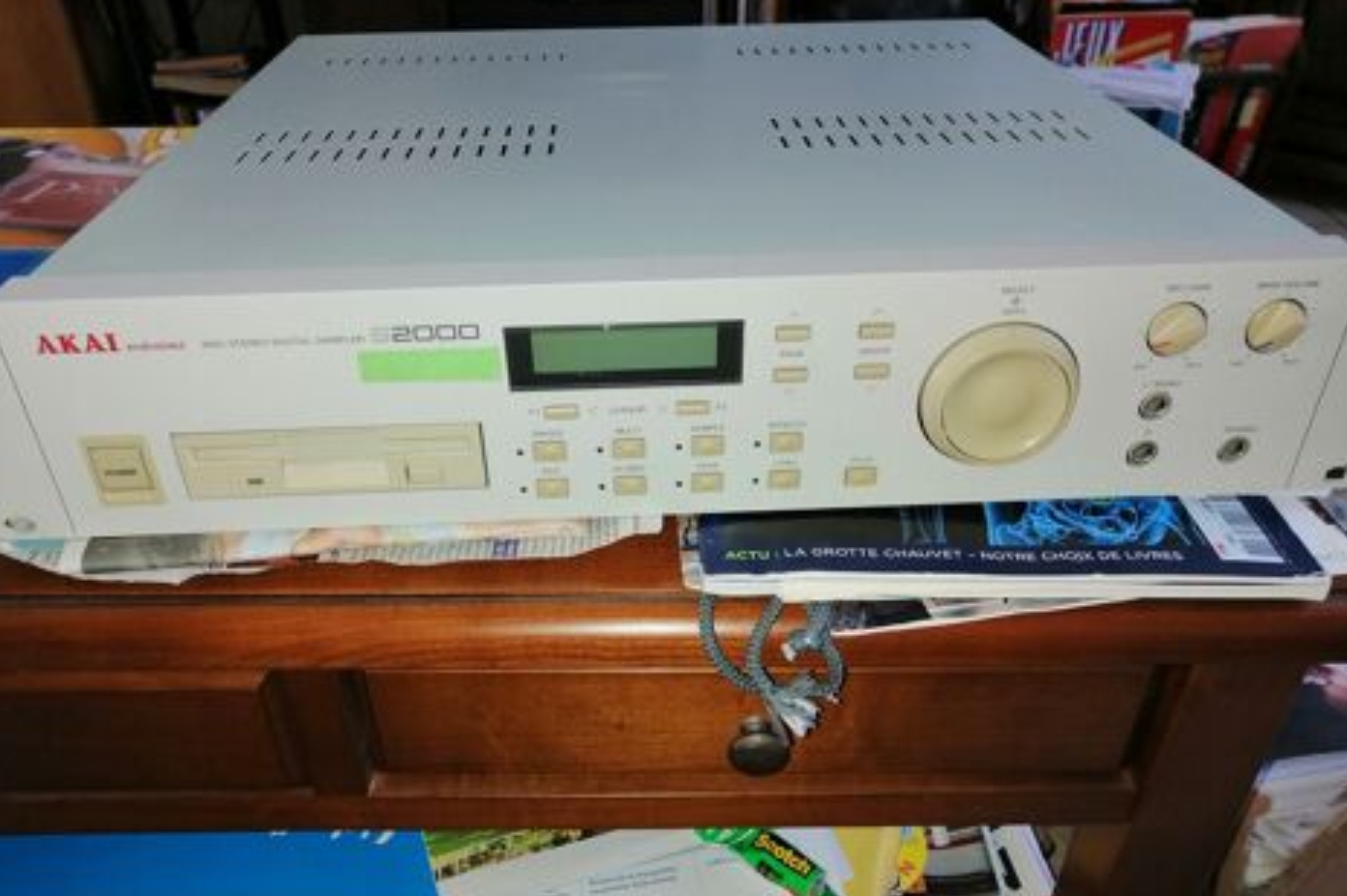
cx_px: 668
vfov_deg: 46.2
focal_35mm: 28
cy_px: 513
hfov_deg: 65.5
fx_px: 1047
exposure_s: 1/50
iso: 100
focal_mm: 3.96
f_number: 1.8
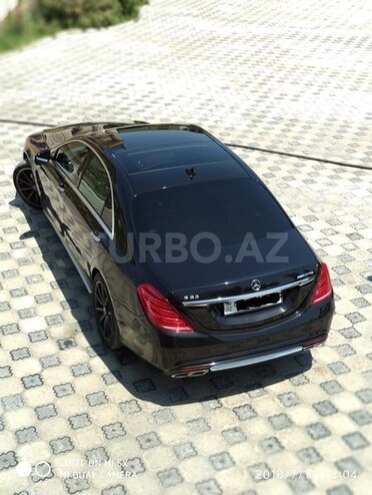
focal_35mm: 52
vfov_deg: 36.8
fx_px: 745
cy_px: 248
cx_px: 186
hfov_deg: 28.0
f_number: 2.6
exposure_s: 1/516
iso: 100
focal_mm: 5.99
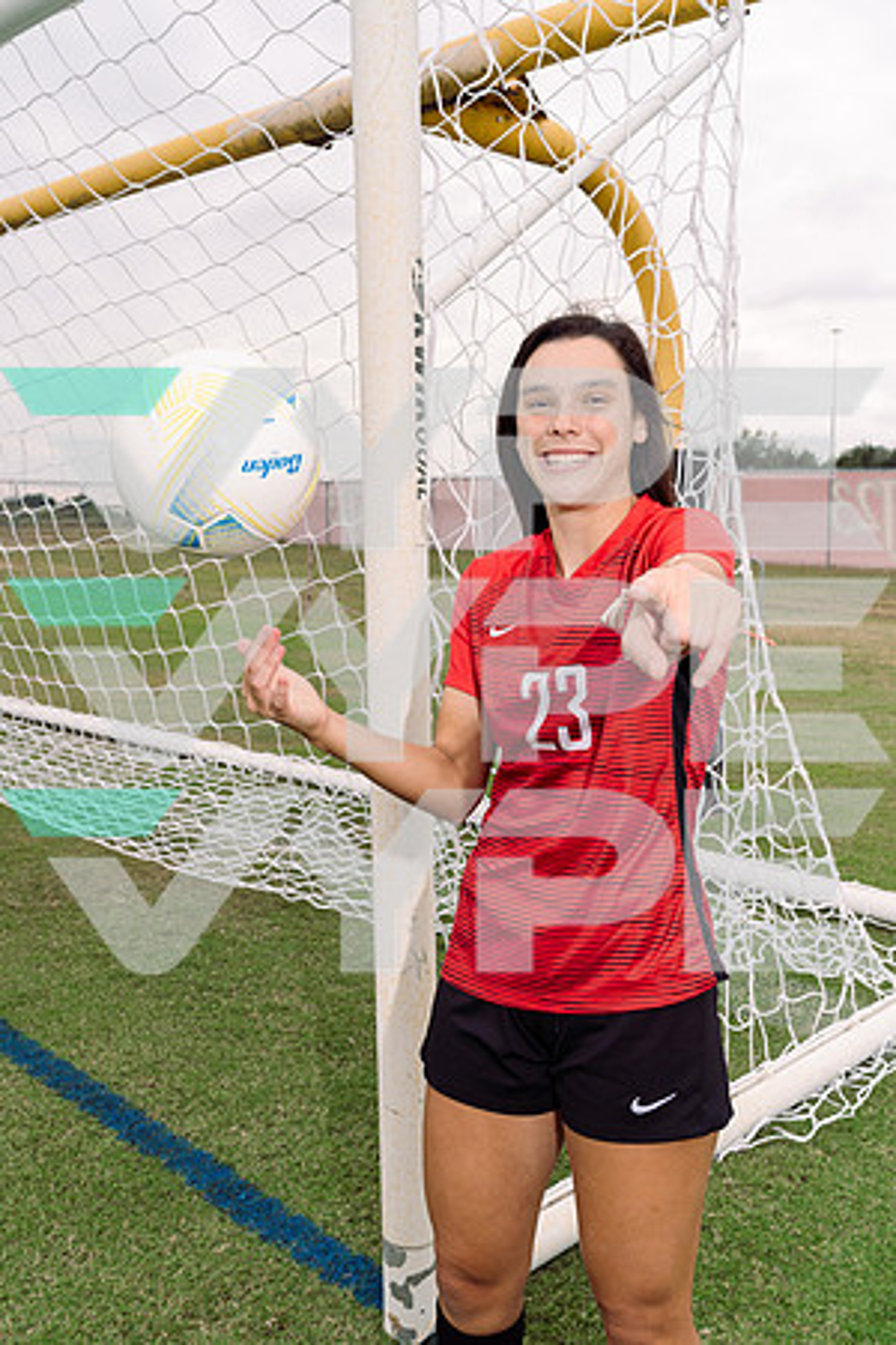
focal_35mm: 35
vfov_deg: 54.4
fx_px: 1307
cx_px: 448
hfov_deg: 37.9
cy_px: 672
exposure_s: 1/250
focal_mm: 35
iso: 160
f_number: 7.1
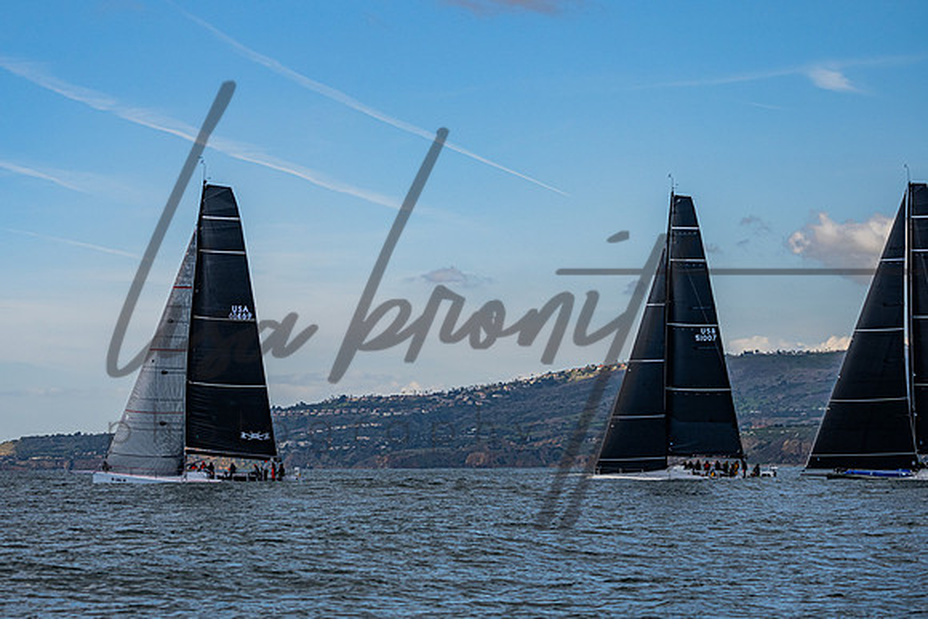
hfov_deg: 16.1
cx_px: 343
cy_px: 272
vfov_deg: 10.8
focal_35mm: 127
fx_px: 3283
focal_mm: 100
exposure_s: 1/3200
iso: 400
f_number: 5.6
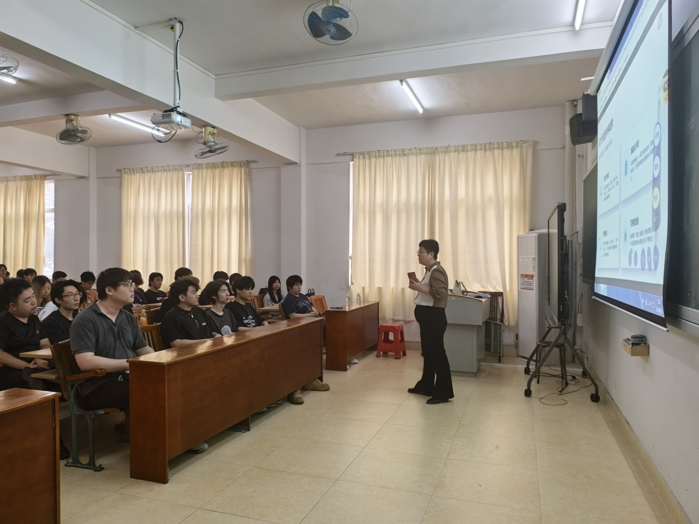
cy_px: 262
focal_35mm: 24
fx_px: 485
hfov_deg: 71.6
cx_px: 350
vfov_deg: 56.8
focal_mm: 8.5
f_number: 4
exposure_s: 1/50
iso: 250
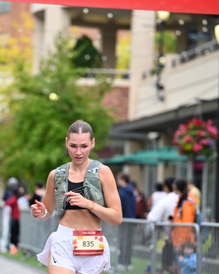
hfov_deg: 8.5
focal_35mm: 182
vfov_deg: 10.6
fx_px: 1475
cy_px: 158
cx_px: 79
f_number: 2.8
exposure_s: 1/2000
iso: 640
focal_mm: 120
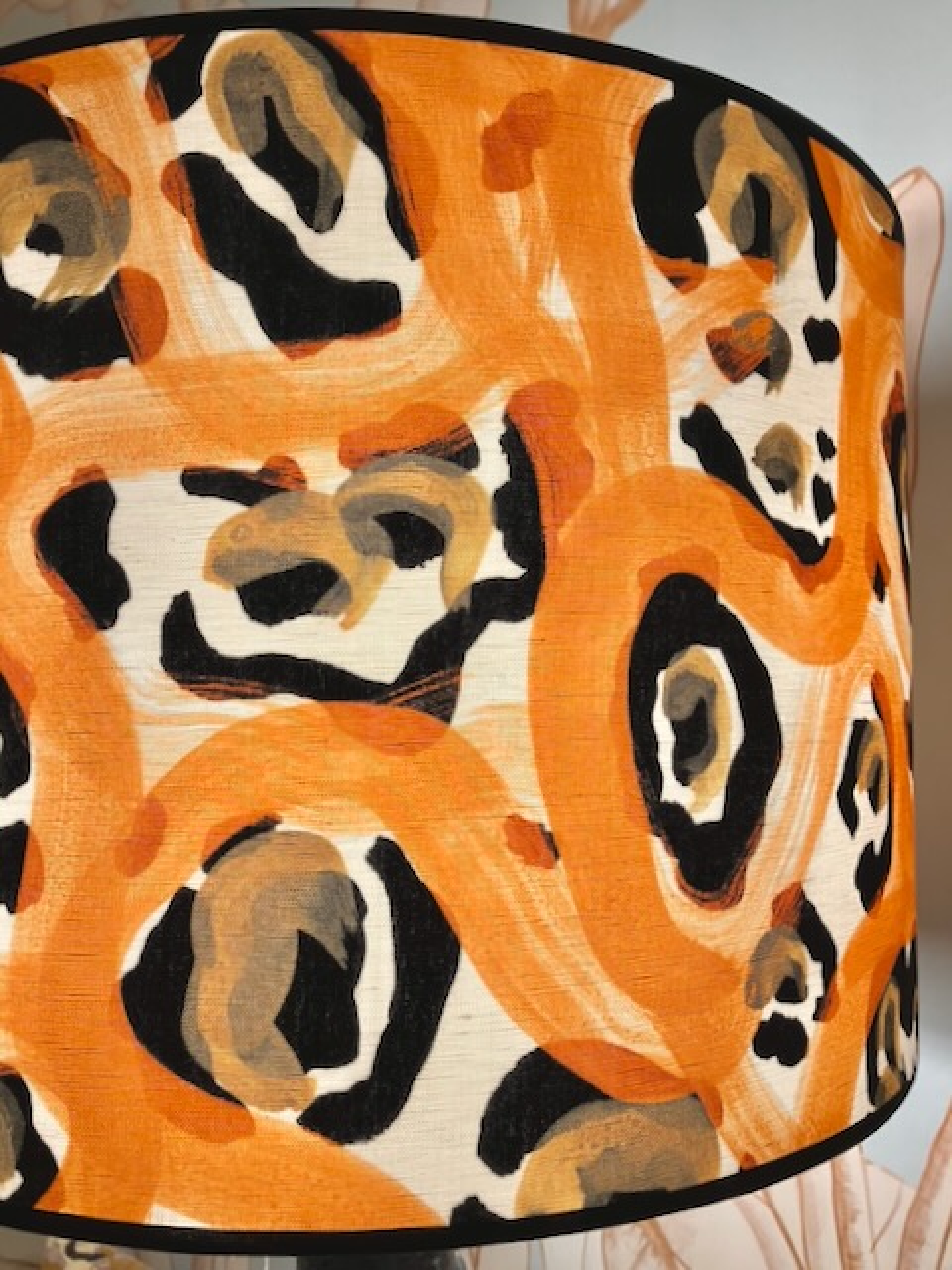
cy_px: 635
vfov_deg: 63.4
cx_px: 476
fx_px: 1027
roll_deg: +2.1
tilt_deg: +3.7
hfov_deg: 49.7
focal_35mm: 28
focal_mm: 3.99
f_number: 1.8
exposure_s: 1/50
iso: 64
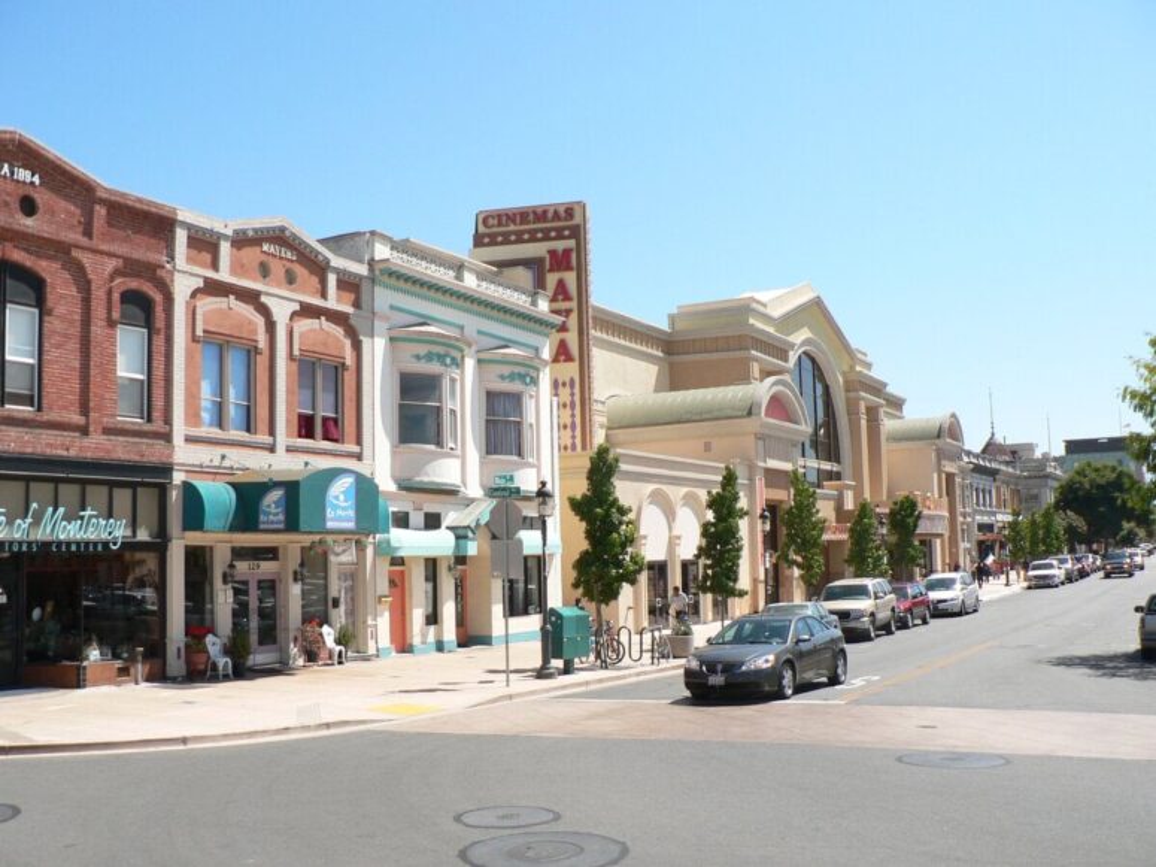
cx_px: 578
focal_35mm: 36
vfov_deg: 39.6
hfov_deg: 51.4
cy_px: 434
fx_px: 1202
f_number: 2.8
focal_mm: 6
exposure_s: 1/1000
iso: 80
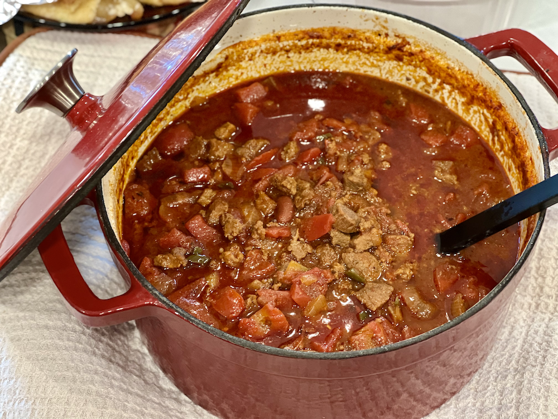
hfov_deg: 25.3
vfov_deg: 19.1
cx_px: 279
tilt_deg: -51.9
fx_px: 1241
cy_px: 210
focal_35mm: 77
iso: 400
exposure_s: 1/24
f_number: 2.8
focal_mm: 9
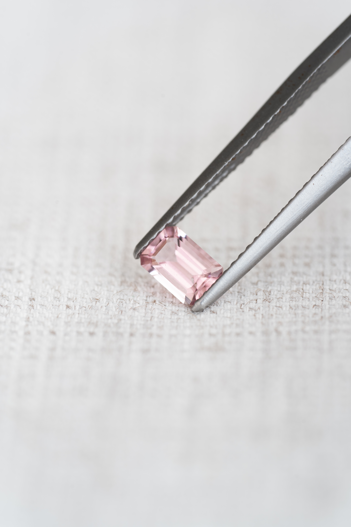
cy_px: 264
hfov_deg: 15.2
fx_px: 1316
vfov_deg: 22.6
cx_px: 176
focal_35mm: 90
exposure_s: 1/8
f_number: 6.3
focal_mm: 90
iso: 100
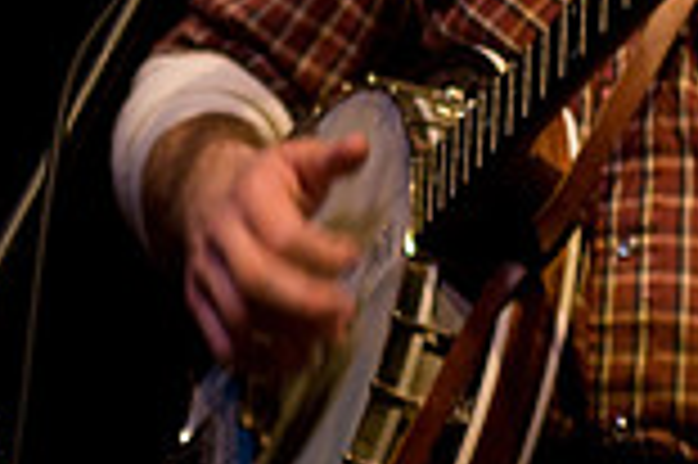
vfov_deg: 3.5
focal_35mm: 394
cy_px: -282
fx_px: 7631
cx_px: 131
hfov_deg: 5.2
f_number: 2.8
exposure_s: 1/50
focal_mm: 70
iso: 800
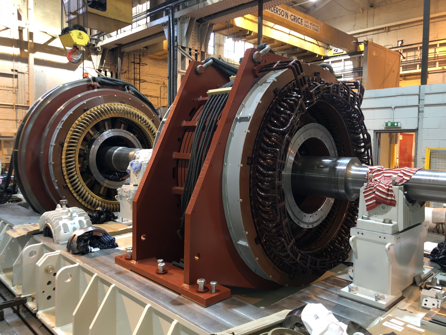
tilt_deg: -1.9
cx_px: 223
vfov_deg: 49.7
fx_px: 361
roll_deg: -1.2
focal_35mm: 28
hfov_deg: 63.4
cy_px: 168
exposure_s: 1/5
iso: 80
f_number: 1.8
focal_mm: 3.99
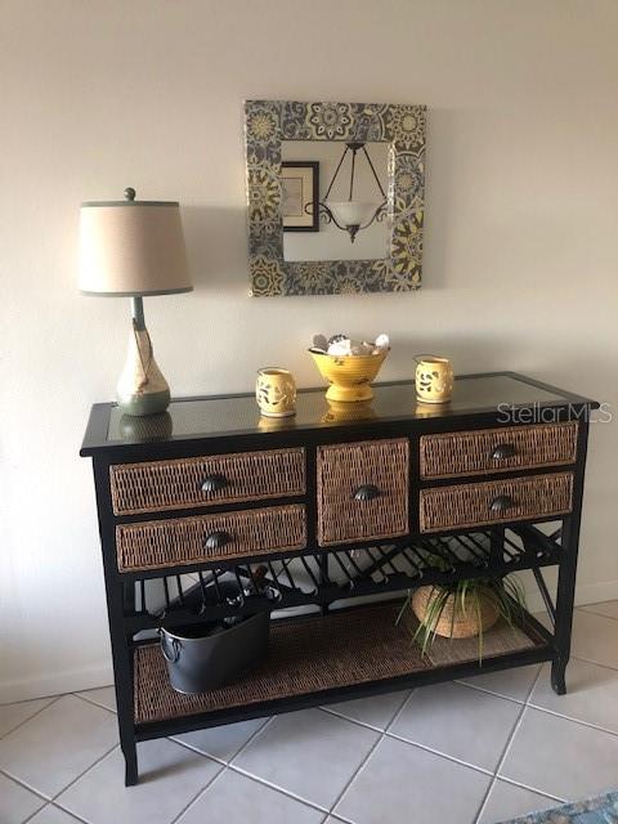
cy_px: 412
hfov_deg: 49.7
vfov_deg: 63.4
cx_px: 309
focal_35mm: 28
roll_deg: +1.9
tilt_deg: -14.3
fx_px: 667
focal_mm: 3.99
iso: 80
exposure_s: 1/6
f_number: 1.8
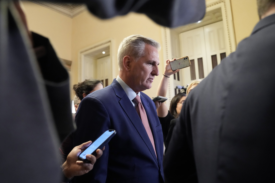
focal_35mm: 24
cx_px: 138
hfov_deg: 73.7
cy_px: 92
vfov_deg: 53.1
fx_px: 183
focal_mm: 24
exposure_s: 1/200
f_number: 2.8
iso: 5000
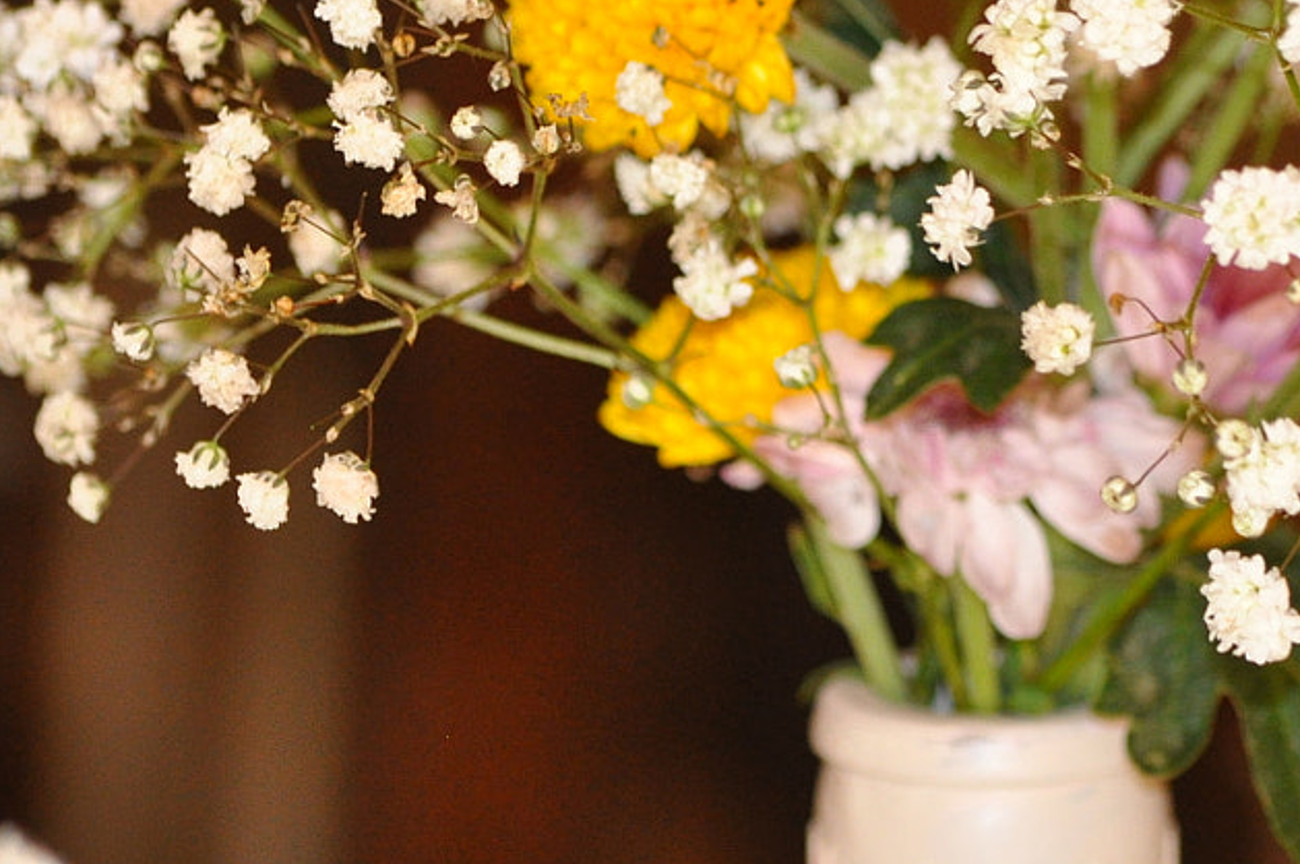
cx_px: 1102
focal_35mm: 477
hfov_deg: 4.3
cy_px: 117
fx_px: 17217
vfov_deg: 2.9
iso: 800
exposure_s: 1/60
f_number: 4.8
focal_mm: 125
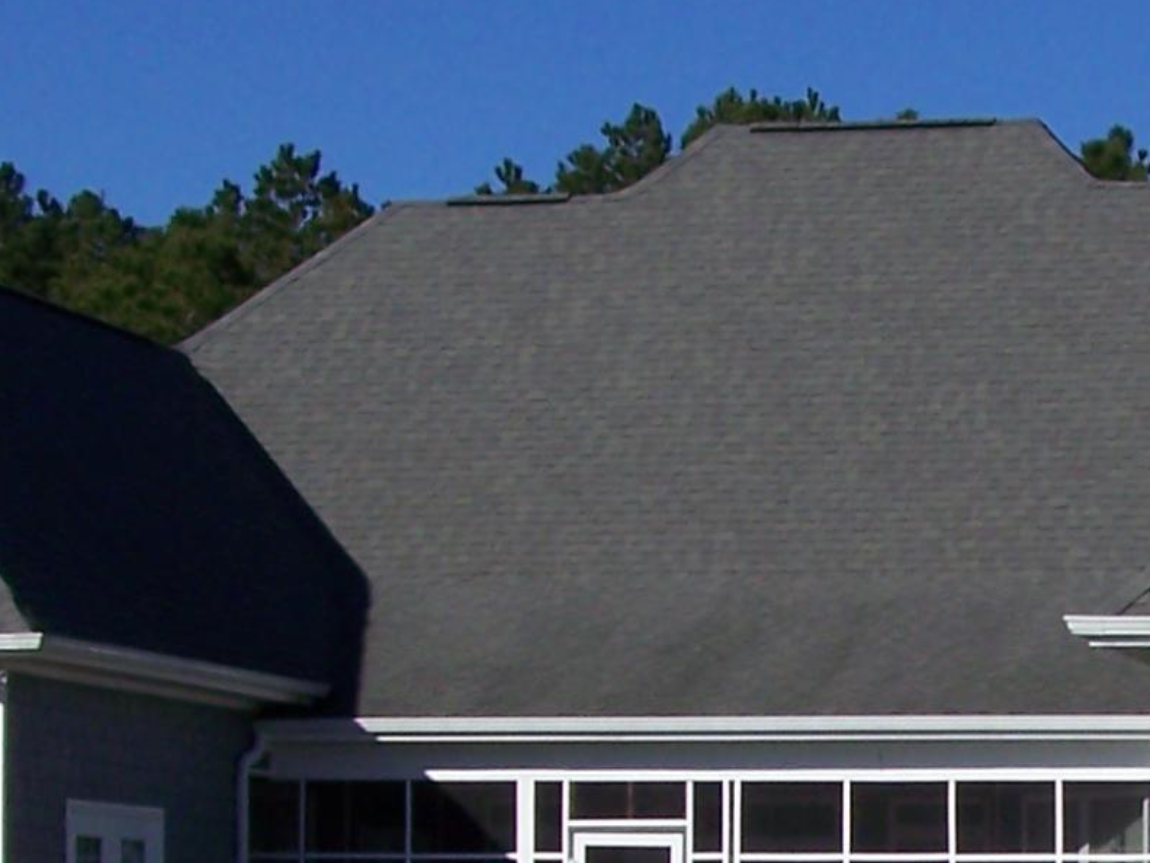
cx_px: 1153
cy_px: 1071
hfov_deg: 13.5
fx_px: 4784
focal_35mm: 144
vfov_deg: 10.1
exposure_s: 1/500
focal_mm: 6.3
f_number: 5.6
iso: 64
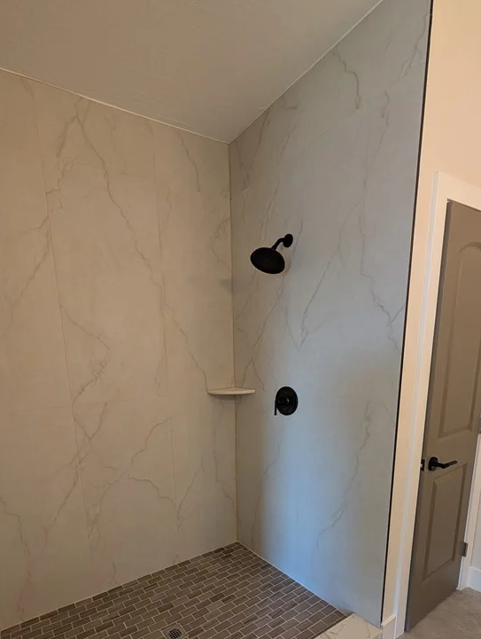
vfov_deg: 86.8
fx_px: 314
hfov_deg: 74.1
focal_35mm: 17
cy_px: 440
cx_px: 194
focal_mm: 2.02
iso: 58
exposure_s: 1/40
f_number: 1.7
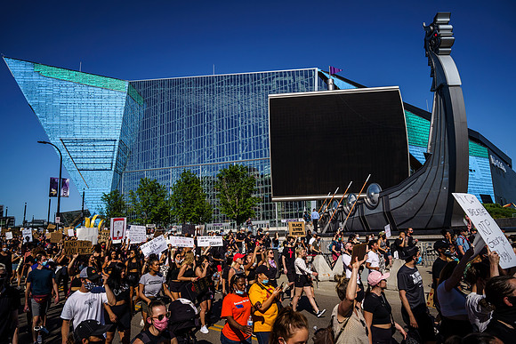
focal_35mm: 25
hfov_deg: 72.2
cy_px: 172
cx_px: 262
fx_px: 353
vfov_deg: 51.9
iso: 200
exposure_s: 1/4000
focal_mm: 24
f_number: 4
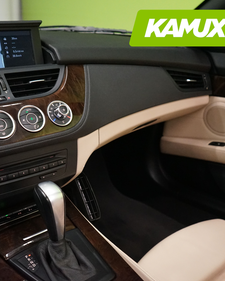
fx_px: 333
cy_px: 139
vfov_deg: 45.8
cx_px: 76
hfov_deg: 37.0
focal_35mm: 40
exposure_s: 1/160
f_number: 3.5
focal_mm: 28
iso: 5000
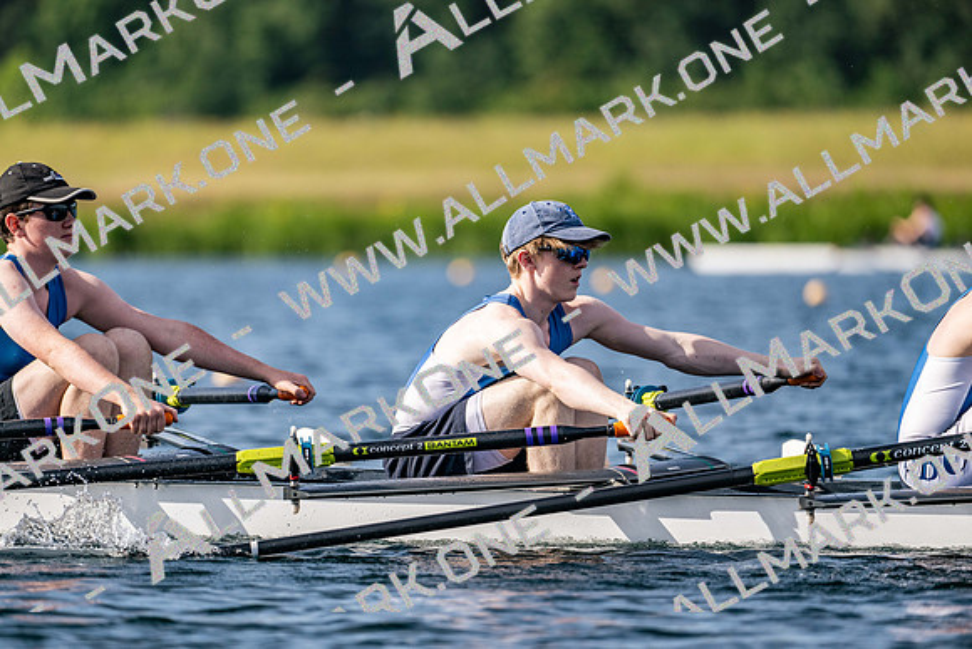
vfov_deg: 3.4
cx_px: 486
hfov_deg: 5.2
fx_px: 10802
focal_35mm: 400
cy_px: 324
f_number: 4.5
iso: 360
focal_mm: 400
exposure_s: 1/2500
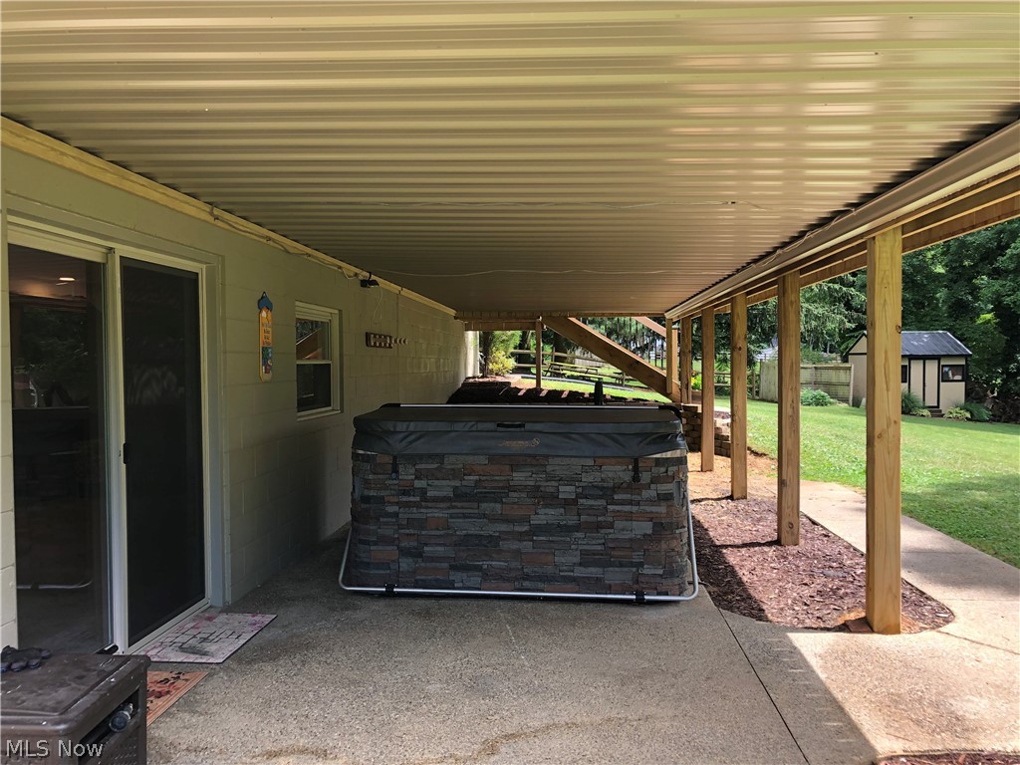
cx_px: 510
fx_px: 825
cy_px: 382
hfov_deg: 63.4
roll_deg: +1.2
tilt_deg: -1.1
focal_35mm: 28
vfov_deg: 49.7
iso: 20
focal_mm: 4
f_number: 1.8
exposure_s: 1/143
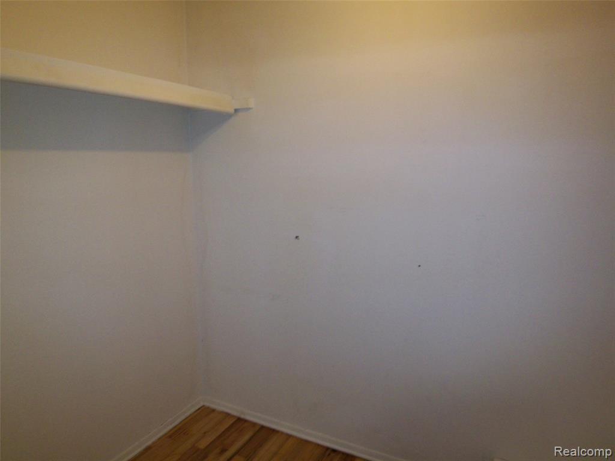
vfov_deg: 58.9
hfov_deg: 73.9
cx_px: 308
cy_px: 230
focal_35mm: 23
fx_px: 409
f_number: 2.8
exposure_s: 1/30
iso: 125
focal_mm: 3.8
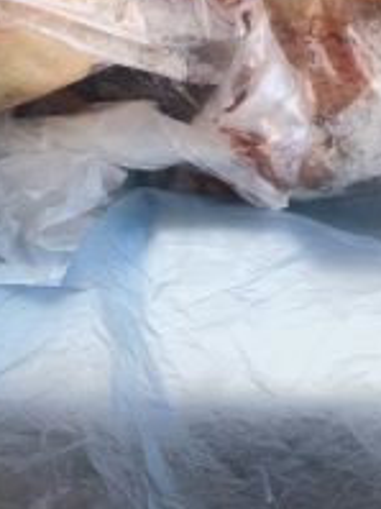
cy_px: -679
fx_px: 2130
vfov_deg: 11.5
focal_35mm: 145
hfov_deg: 10.0
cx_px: -138
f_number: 1.9
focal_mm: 5.52
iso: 50
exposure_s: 1/172
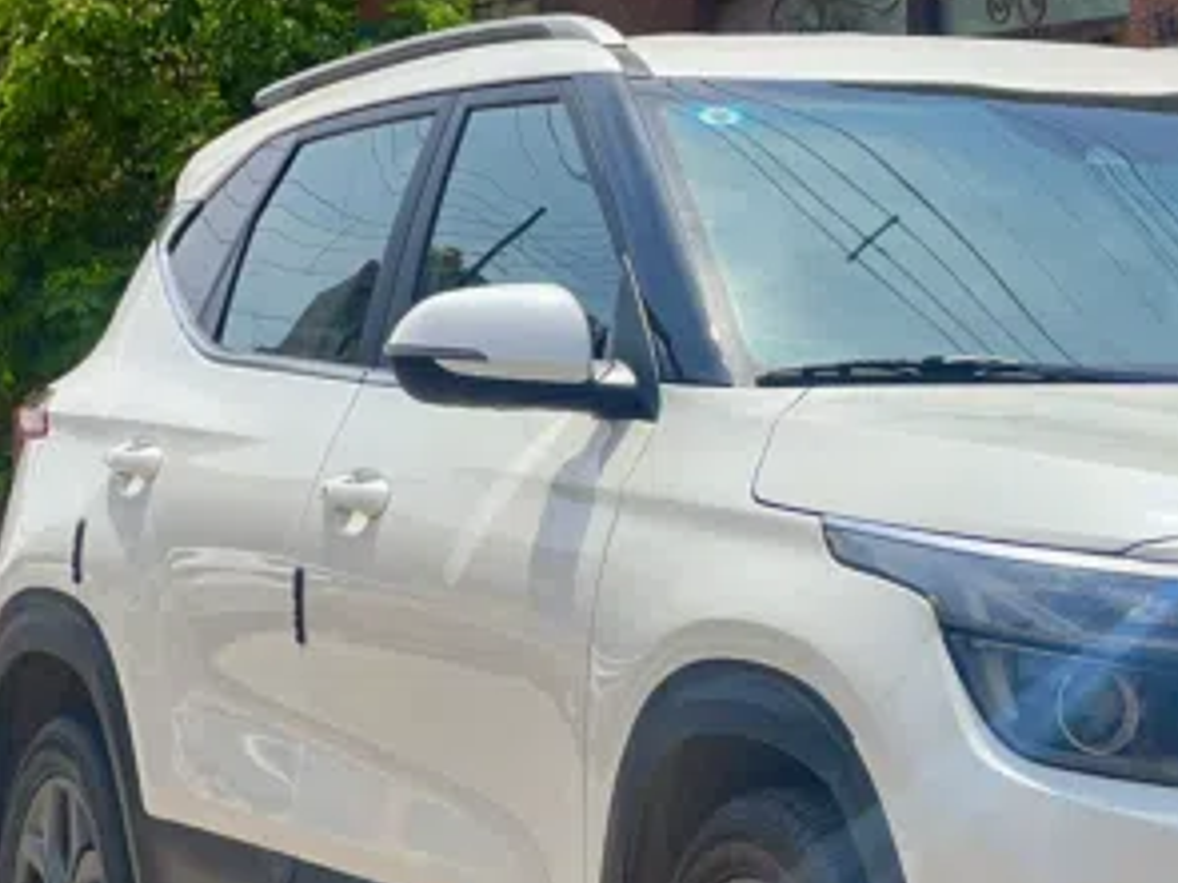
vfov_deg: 8.9
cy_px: 627
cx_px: 1146
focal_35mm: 167
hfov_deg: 11.7
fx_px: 5681
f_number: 2.8
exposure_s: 1/747
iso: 32
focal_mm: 9
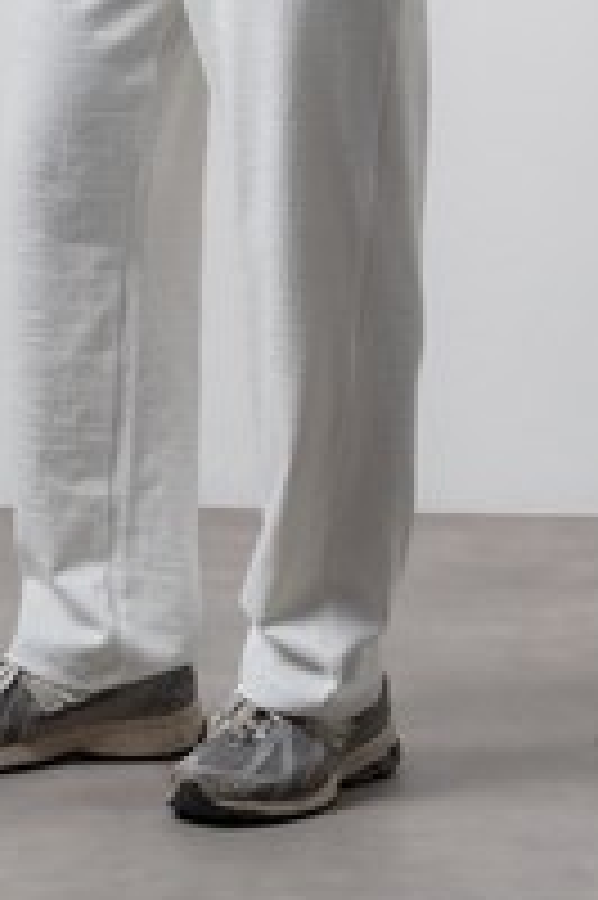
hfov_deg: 6.5
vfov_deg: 9.5
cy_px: -428
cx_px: 198
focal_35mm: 210
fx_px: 5241
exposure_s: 1/125
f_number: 10
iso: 100
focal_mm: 70
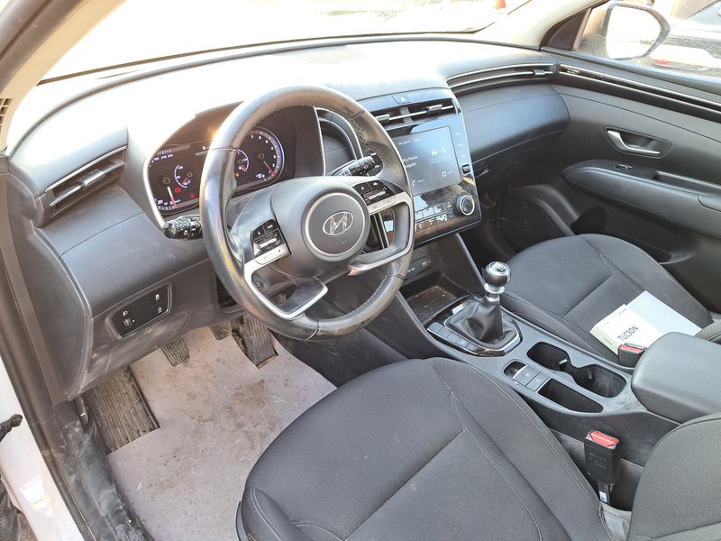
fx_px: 500
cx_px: 360
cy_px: 270
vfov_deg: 56.8
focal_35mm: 24
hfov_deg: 71.6
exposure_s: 1/50
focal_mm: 5.23
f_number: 1.8
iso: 50
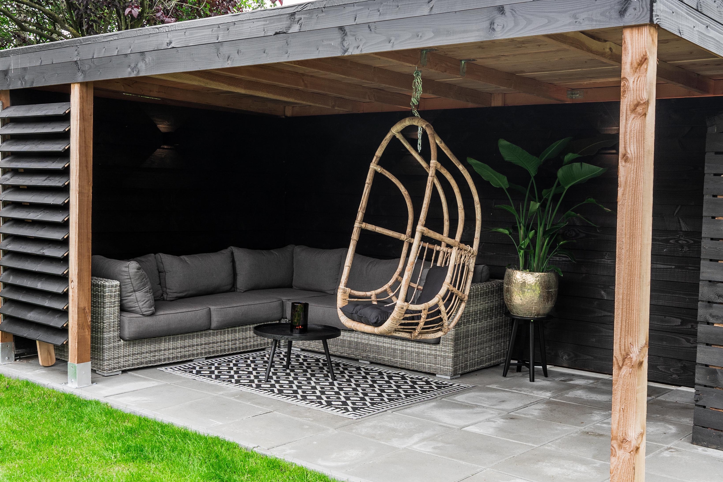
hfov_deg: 44.5
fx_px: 884
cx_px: 376
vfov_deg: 30.5
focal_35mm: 44
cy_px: 243
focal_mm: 24
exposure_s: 1/100
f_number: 5.6
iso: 100
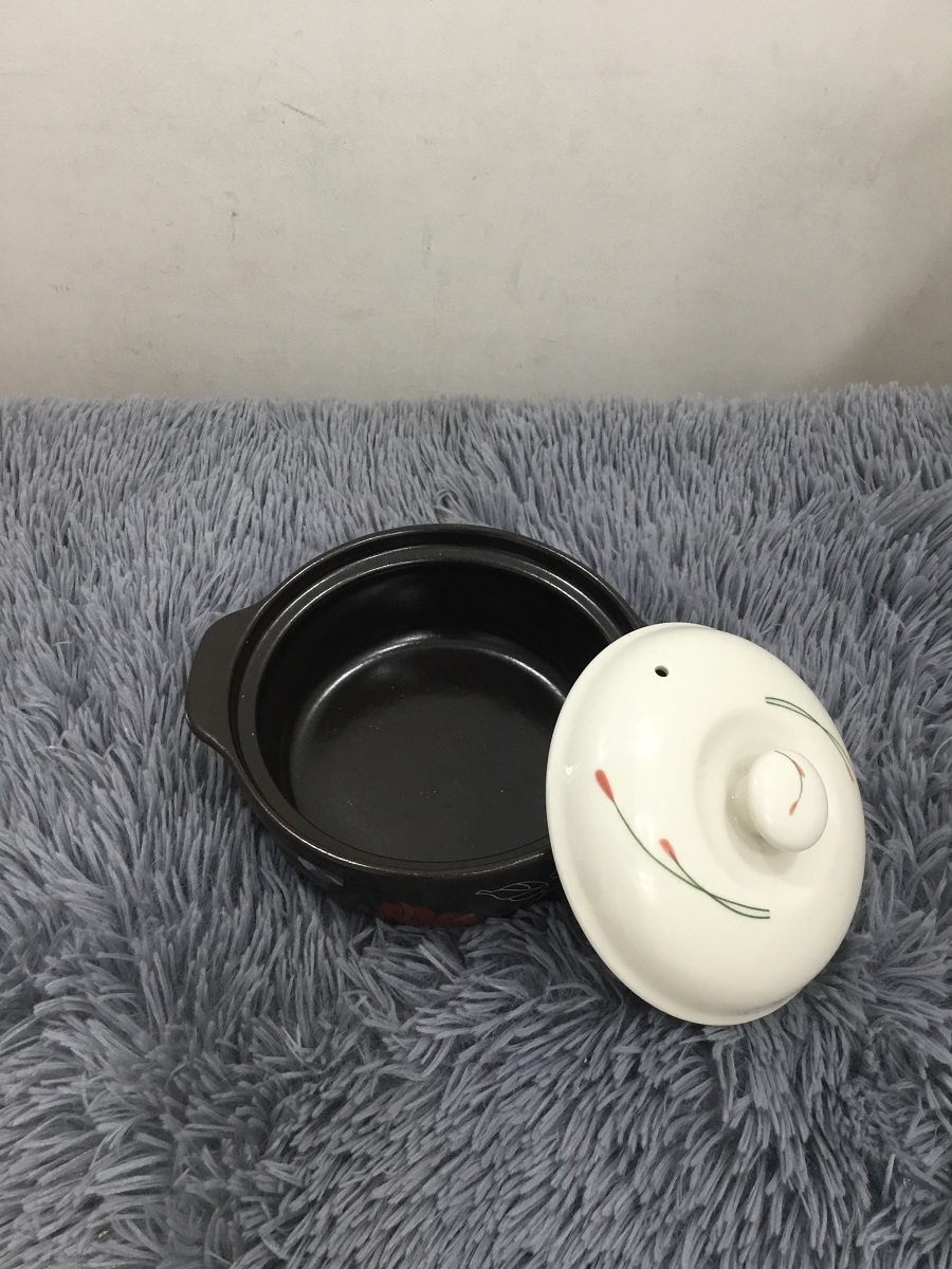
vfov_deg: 58.4
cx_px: 476
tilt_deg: -51.5
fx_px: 1137
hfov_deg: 45.4
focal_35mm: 31
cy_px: 634
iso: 100
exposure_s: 1/33
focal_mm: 3.3
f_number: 2.4
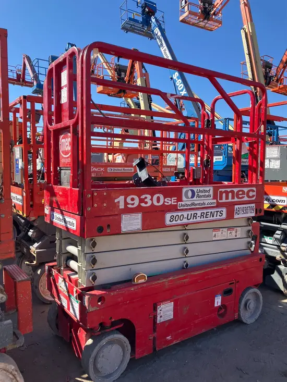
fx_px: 309
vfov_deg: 63.4
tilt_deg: +0.1
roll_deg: -0.1
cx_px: 144
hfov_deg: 49.8
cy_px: 191
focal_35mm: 28
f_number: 1.8
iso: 32
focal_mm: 3.99
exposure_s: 1/867
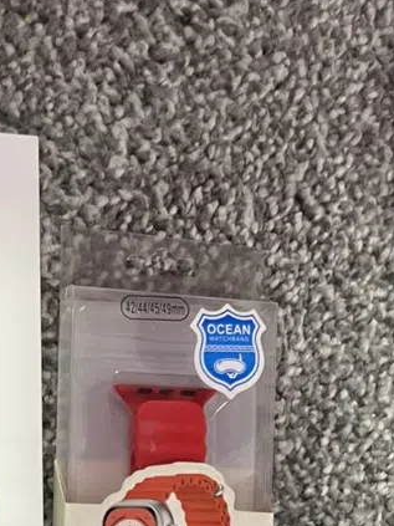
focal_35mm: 84
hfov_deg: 16.9
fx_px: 1275
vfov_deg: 20.5
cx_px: -68
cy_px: 744
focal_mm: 4.2
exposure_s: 1/50
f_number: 1.6
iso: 80
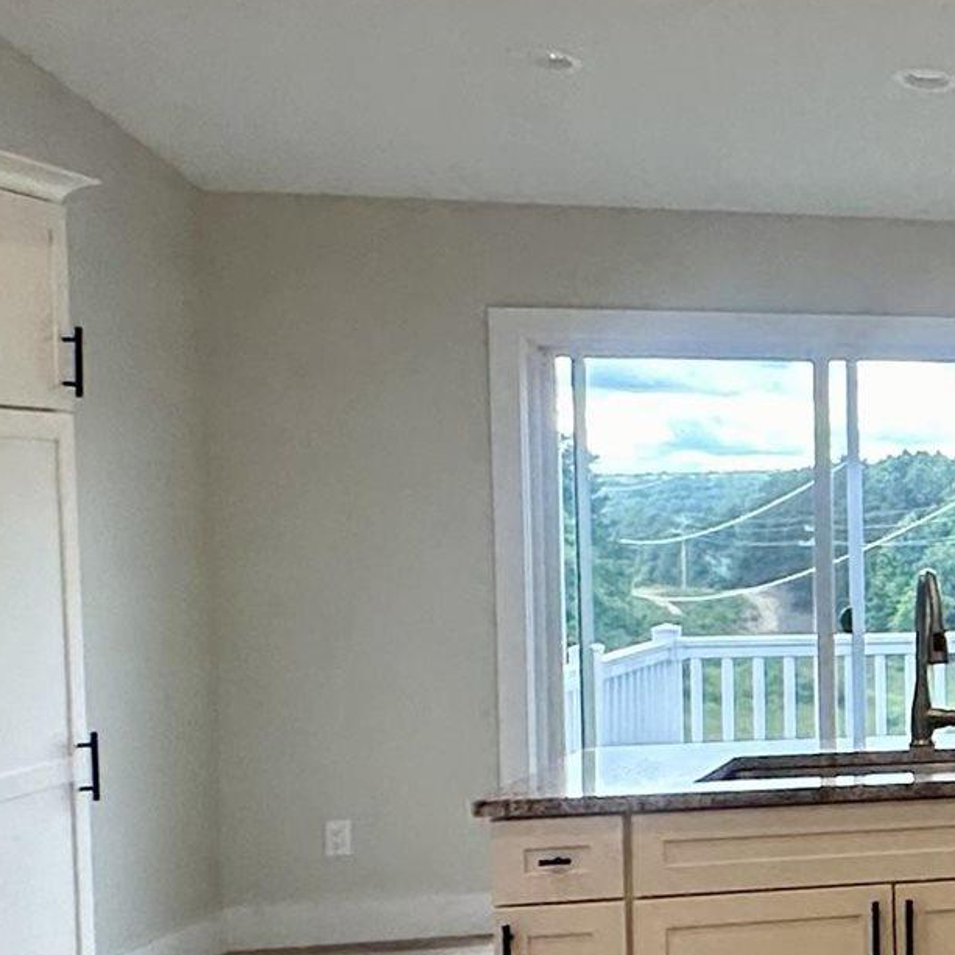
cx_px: 1779
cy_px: 567
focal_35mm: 62
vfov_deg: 27.7
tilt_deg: -2.0
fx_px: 1935
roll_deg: +0.2
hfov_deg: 19.5
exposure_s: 1/120
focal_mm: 2.22
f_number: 2.2
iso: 100
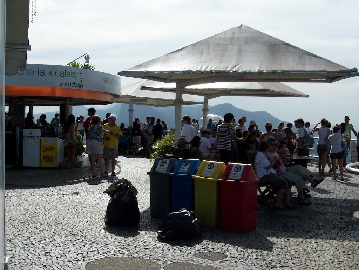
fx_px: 550
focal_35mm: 53
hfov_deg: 36.2
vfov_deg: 27.5
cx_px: 180
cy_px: 135
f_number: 7
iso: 64
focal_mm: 8.8
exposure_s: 1/394
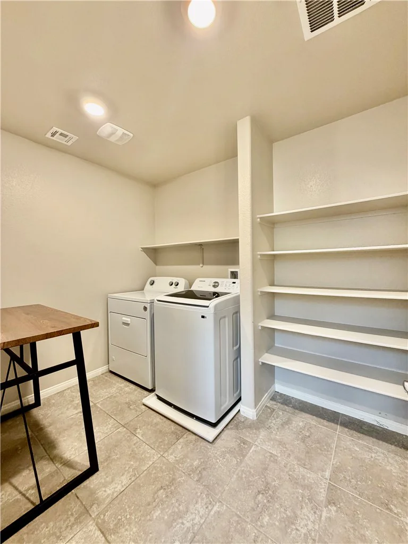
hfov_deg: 85.7
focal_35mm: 14
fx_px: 220
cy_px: 272
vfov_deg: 102.1
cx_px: 204
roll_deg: +1.3
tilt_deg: -0.7
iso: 200
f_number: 2.2
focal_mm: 2.22
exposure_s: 1/60
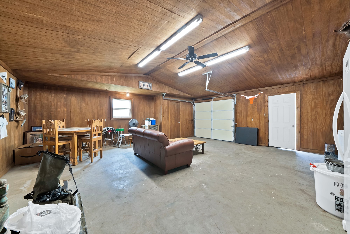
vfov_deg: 90.1
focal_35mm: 12
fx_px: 117
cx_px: 175
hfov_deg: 112.6
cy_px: 117
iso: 640
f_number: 9
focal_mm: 12
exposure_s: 1/1.25
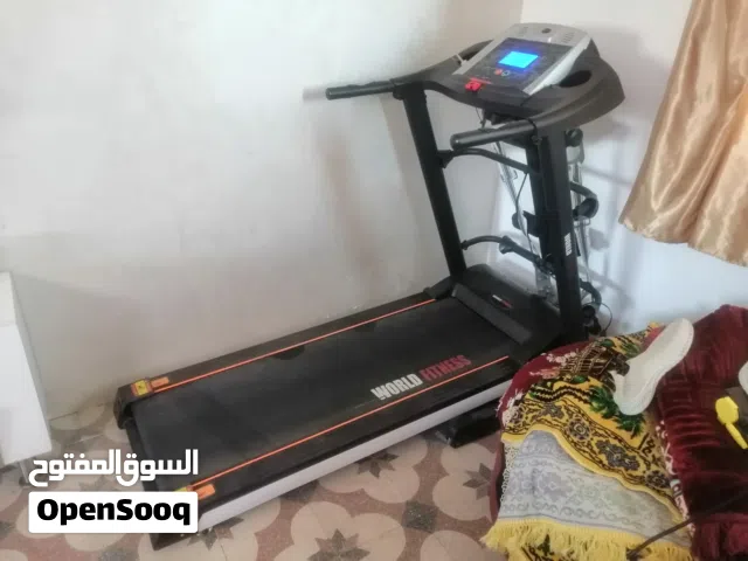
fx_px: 562
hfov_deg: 67.3
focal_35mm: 26
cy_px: 280
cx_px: 374
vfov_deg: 53.1
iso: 400
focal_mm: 3.95
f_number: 1.8
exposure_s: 1/25
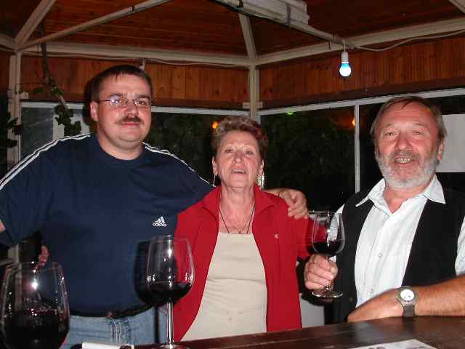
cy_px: 174
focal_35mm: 38
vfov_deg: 37.7
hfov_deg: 49.0
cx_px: 232
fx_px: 510
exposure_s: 1/30
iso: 100
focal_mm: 7.8
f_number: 2.8
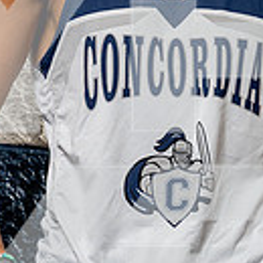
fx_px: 1659
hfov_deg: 9.1
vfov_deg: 9.0
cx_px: 81
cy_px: 28
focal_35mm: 193
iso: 250
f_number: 5.6
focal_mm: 47
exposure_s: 1/250
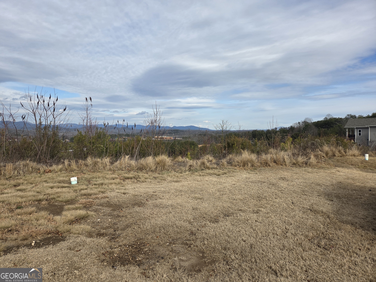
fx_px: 250
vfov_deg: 58.9
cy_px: 141
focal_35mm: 23
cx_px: 188
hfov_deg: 73.9
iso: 80
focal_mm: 5.4
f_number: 1.8
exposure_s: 1/6034
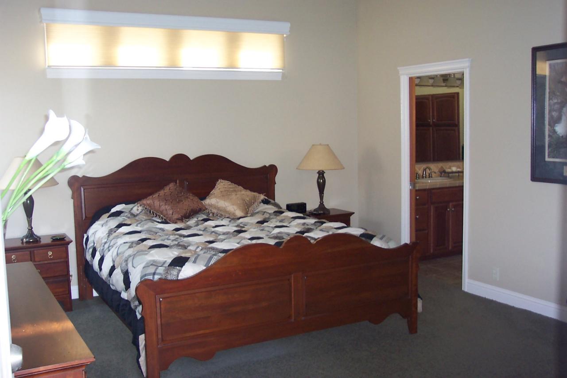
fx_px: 598
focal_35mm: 38
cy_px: 189
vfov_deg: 35.0
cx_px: 284
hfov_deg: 50.7
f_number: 2.8
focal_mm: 8
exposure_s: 1/30
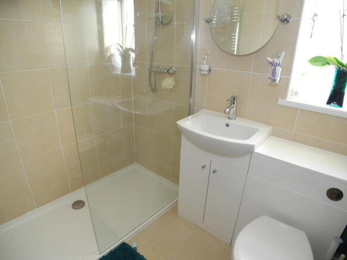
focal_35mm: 28
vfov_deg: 49.7
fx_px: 281
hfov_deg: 63.5
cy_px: 130
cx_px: 174
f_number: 2.8
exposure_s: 1/30
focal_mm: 6
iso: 181
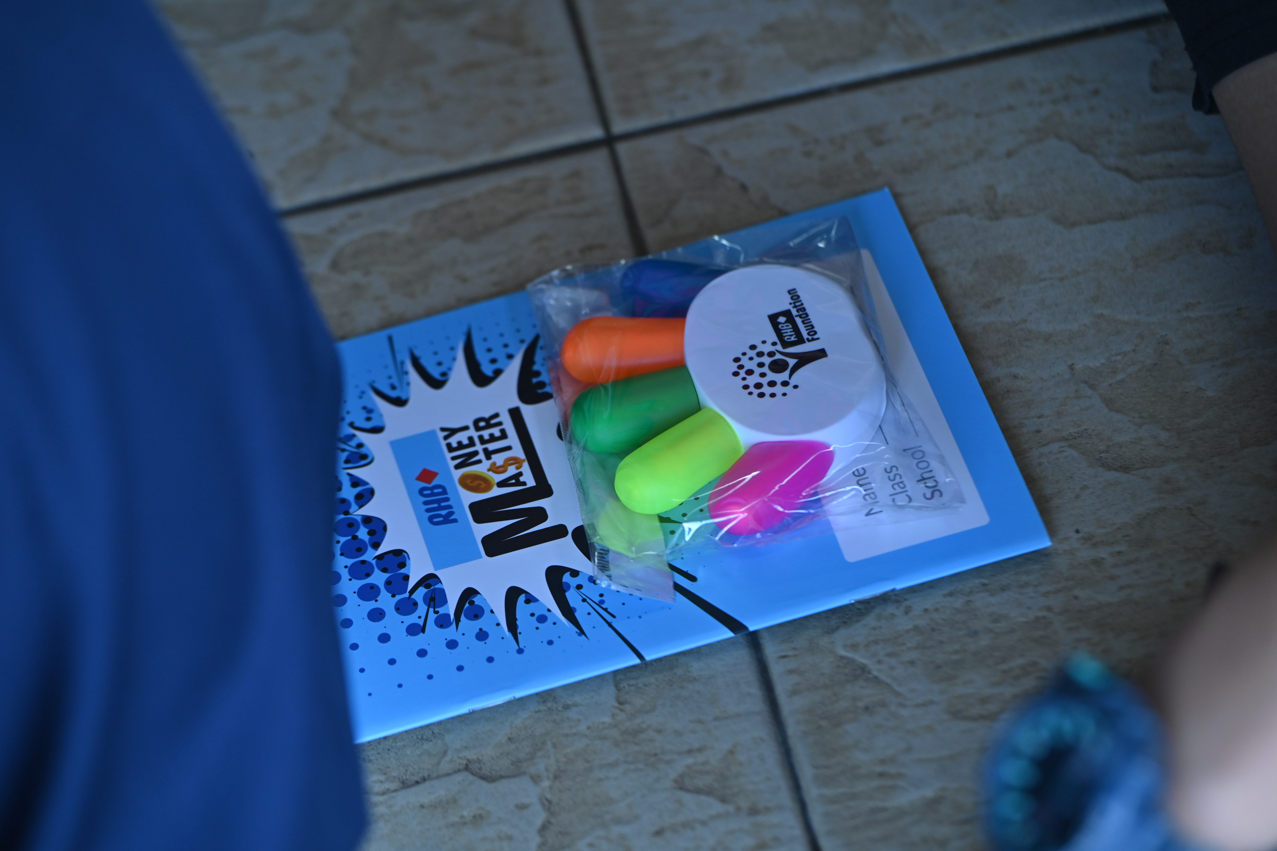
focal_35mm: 200
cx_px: 638
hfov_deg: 10.3
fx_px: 7092
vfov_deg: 6.9
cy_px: 426
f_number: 4.5
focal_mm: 200
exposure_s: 1/100
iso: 640
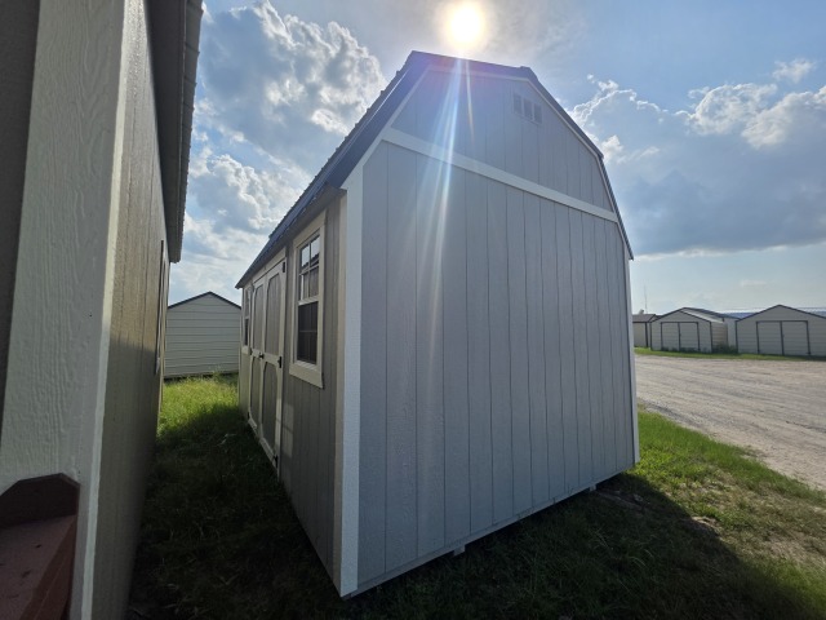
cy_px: 310
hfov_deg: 106.2
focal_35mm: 13
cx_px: 413
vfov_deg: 89.9
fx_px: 310
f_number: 1.9
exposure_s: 1/4037
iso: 40
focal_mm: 2.2
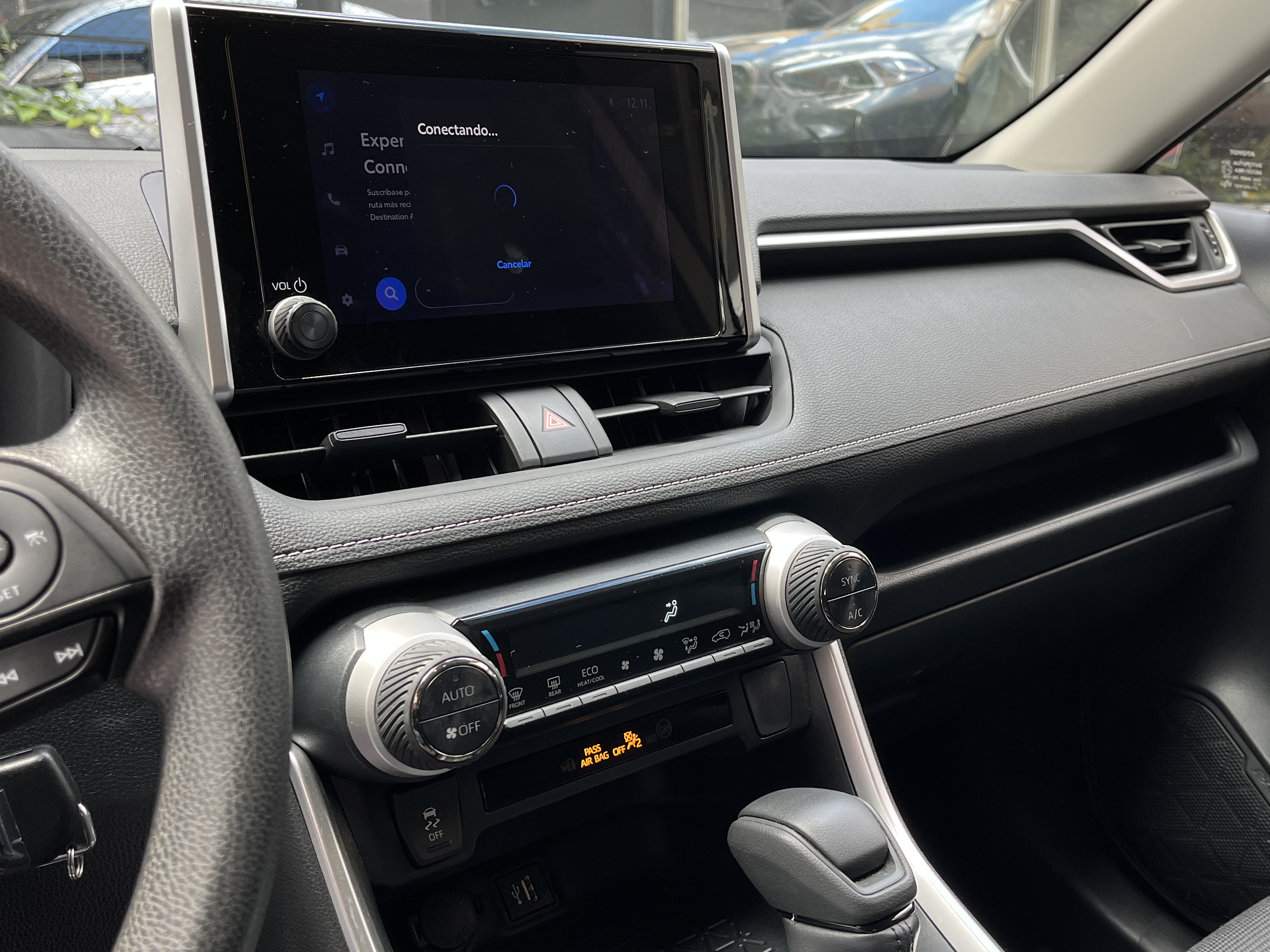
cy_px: 522
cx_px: 745
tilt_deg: -14.3
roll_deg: -1.6
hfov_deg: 51.1
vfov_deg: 39.6
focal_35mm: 36
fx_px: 1321
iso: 64
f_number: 1.6
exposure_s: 1/122
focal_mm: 5.1
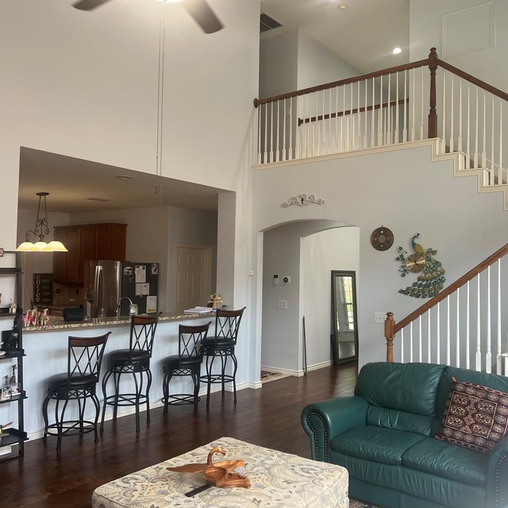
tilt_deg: +2.6
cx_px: 267
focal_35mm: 31
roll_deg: -1.3
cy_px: 255
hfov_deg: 52.5
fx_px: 515
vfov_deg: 52.5
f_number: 1.5
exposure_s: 1/120
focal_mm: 5.7
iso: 125
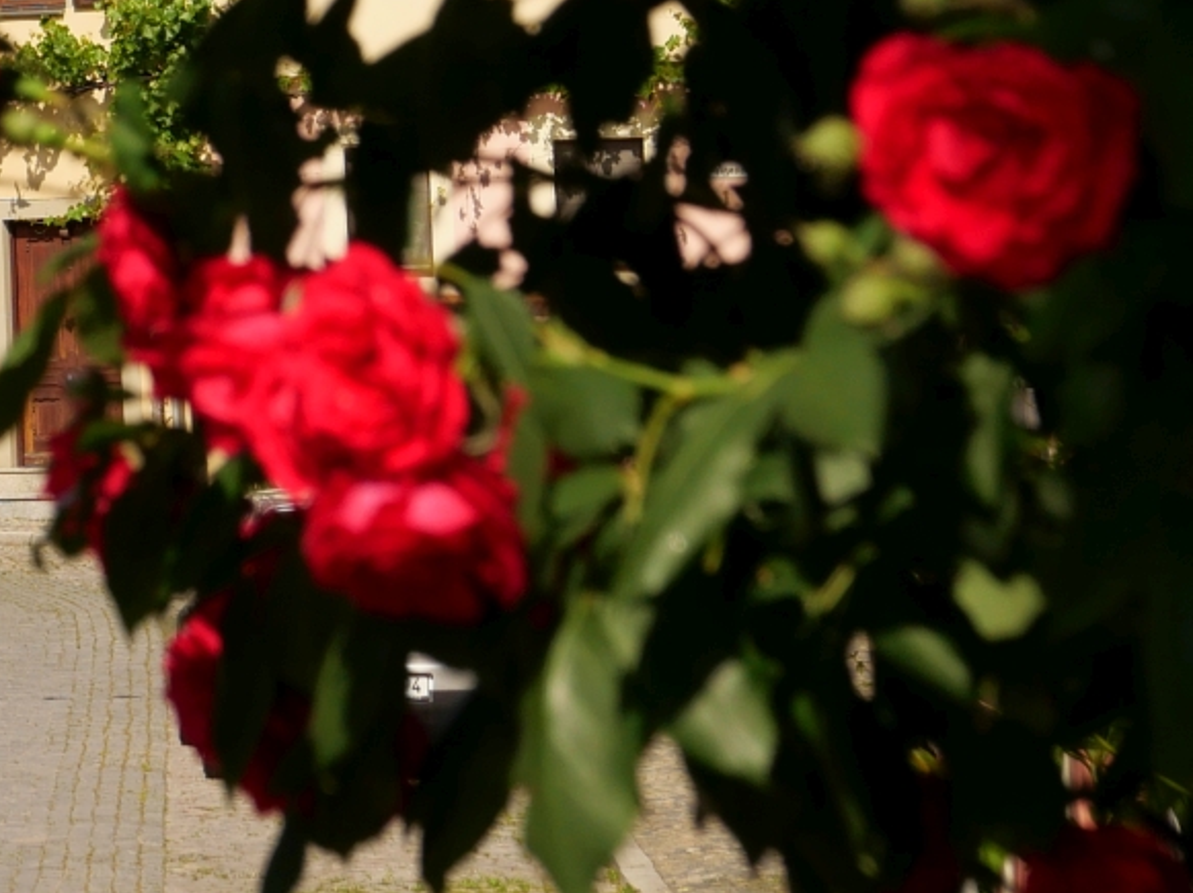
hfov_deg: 7.9
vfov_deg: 5.9
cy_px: -357
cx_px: -281
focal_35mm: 248
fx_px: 8542
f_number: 5.6
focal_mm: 34
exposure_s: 1/640
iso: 200
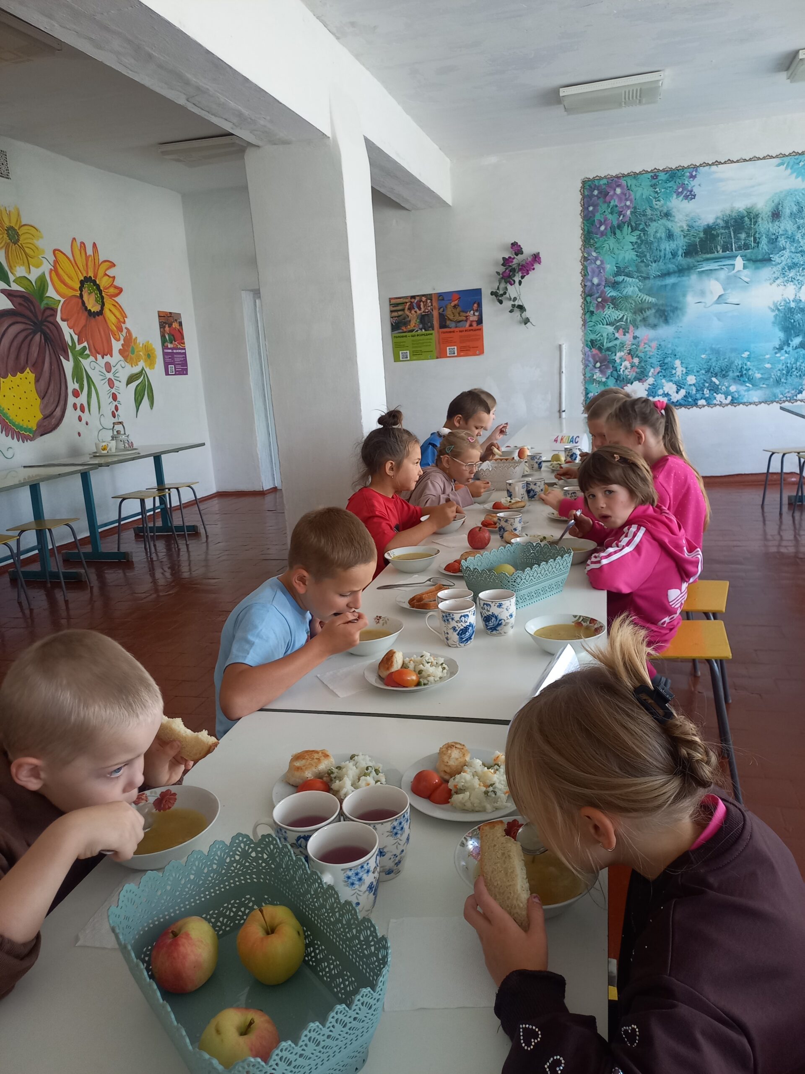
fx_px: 775
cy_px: 537
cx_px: 402
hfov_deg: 54.9
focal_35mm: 25
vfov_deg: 69.4
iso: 250
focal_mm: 4.65
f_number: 1.8
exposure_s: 1/33.3
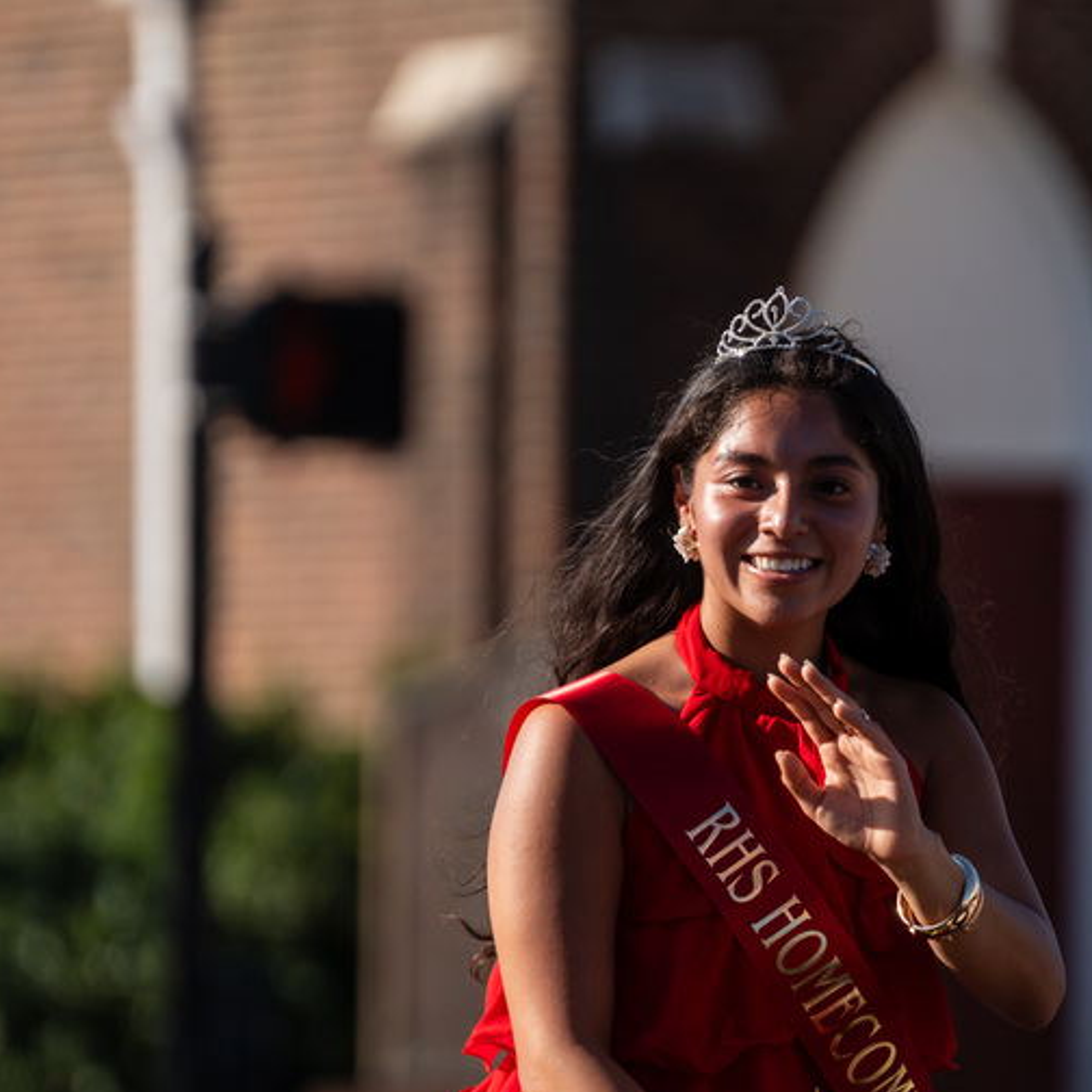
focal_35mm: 484
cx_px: 670
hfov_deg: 3.6
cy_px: 616
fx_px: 17274
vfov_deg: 3.6
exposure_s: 1/2500
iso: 160
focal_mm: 280
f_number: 4
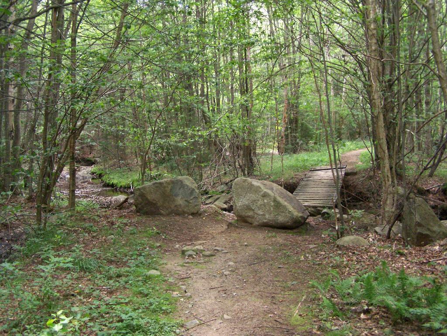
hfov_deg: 49.0
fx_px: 491
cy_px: 168
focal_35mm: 38
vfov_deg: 37.7
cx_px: 224
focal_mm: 6.3
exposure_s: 1/125
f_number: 2.8
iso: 400
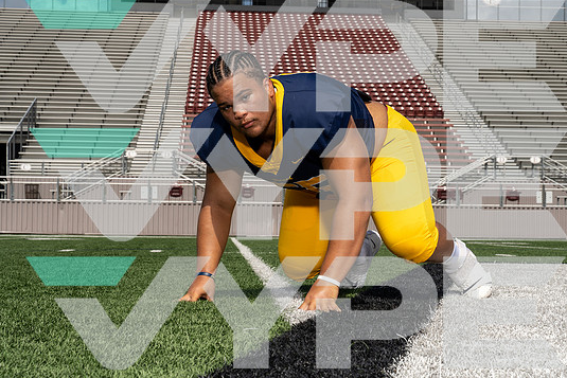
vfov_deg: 20.9
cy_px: 185
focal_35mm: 65
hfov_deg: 30.9
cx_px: 299
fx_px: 1024
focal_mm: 60
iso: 100
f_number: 11
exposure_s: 1/250
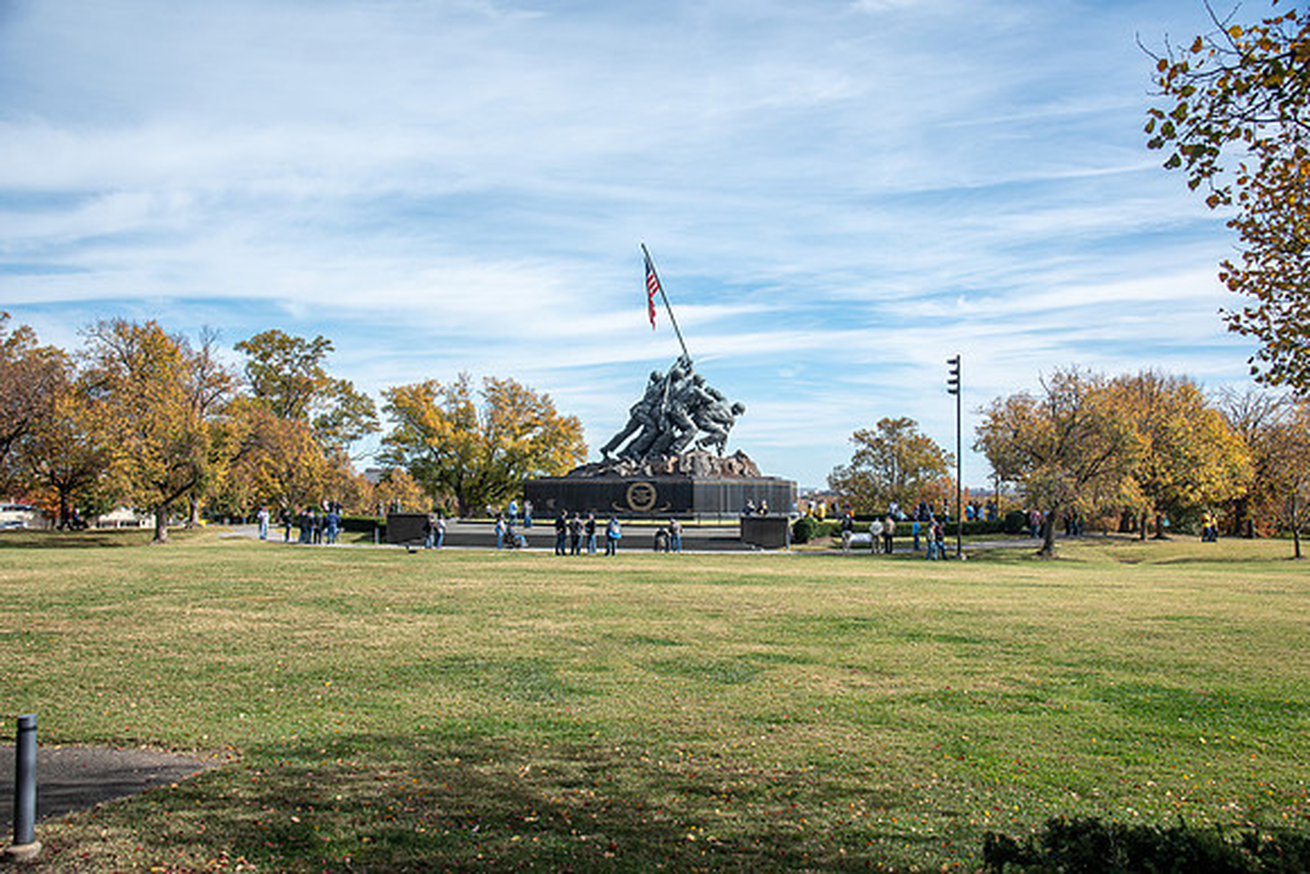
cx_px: 655
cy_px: 437
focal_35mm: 32
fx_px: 1165
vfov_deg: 41.1
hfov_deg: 58.7
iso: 250
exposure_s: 1/1000
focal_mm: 32
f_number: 5.6
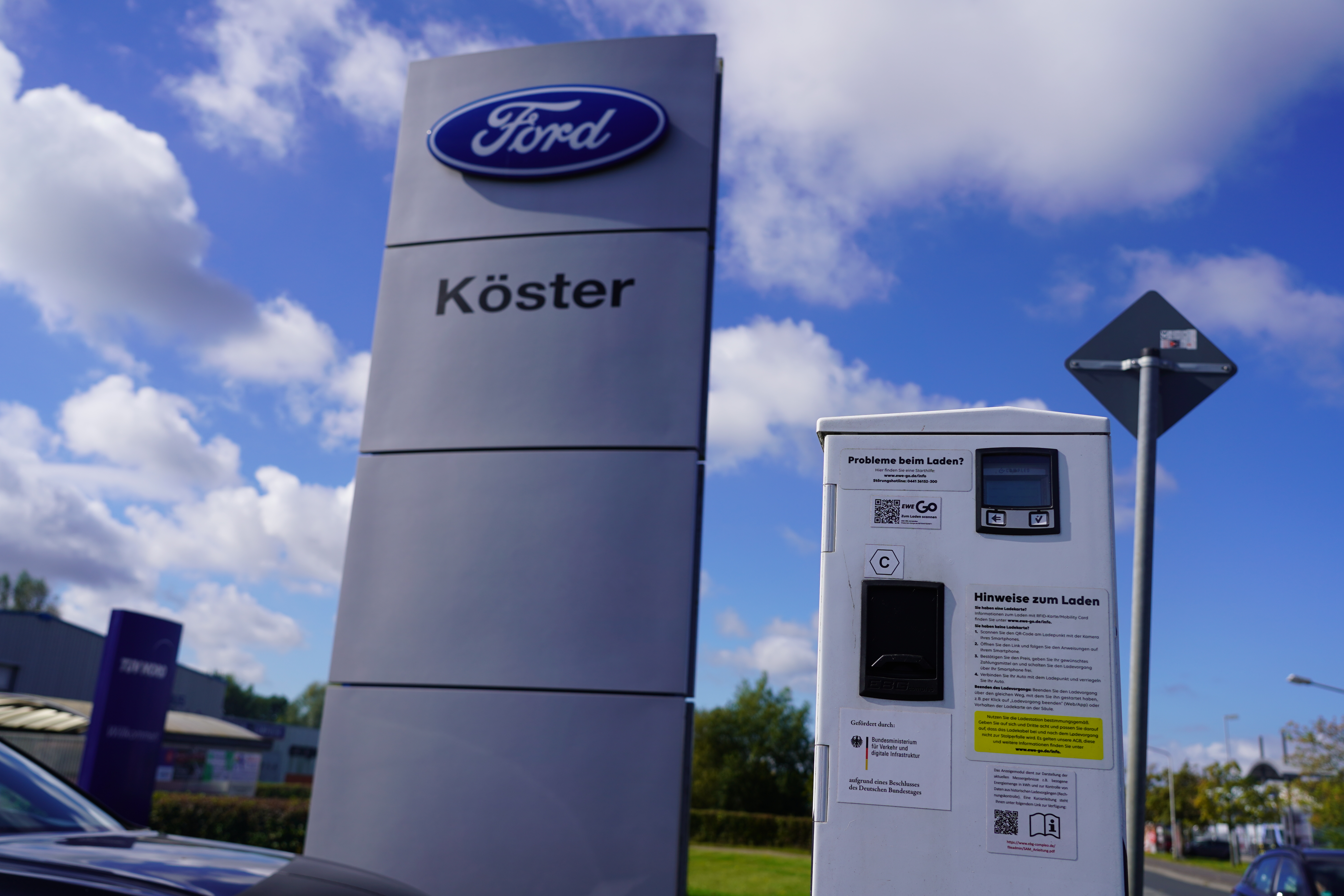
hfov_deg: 60.3
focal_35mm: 31
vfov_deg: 42.3
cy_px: 448
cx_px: 672
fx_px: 1157
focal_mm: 31
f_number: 5
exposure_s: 1/1000
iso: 100
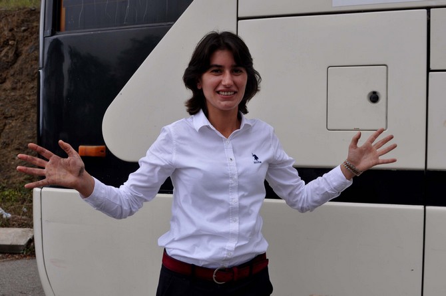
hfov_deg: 53.2
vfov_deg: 36.8
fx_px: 445
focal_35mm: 36
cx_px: 223
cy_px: 148
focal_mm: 24
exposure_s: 1/160
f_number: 6.3
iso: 200
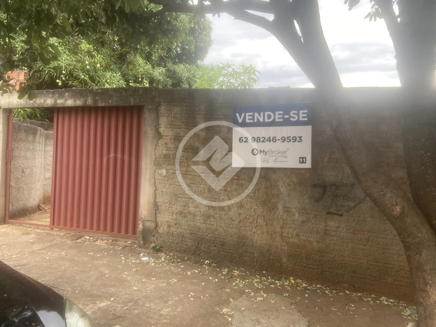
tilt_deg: -1.1
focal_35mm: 26
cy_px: 164
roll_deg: -1.7
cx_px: 218
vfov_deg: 53.1
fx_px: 327
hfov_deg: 67.3
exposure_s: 1/122
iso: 80
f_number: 1.8
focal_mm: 4.25
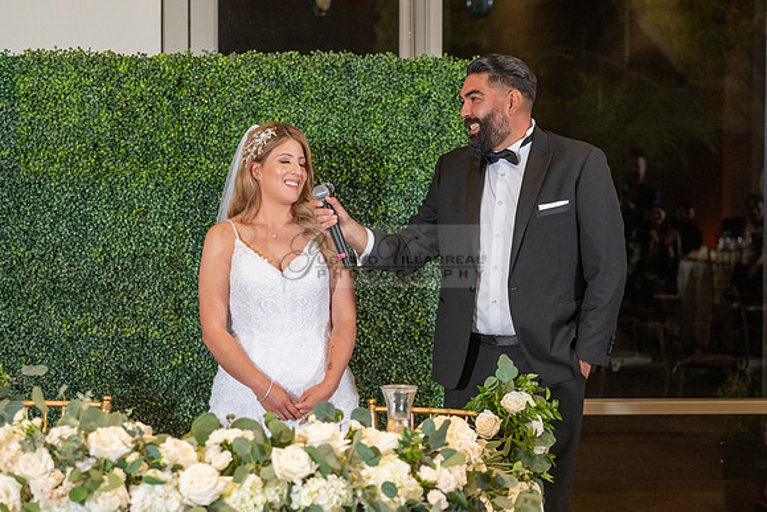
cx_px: 419
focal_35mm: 91
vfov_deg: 15.1
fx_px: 1935
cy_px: 278
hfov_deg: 22.4
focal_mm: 70
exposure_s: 1/160
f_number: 3.5
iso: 800
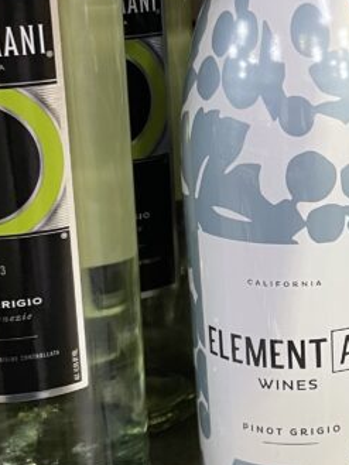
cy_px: 233
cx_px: 413
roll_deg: +0.0
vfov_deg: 24.1
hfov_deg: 17.4
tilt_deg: -19.9
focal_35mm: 81
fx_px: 1088
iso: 125
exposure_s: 1/60
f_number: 1.6
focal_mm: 4.2
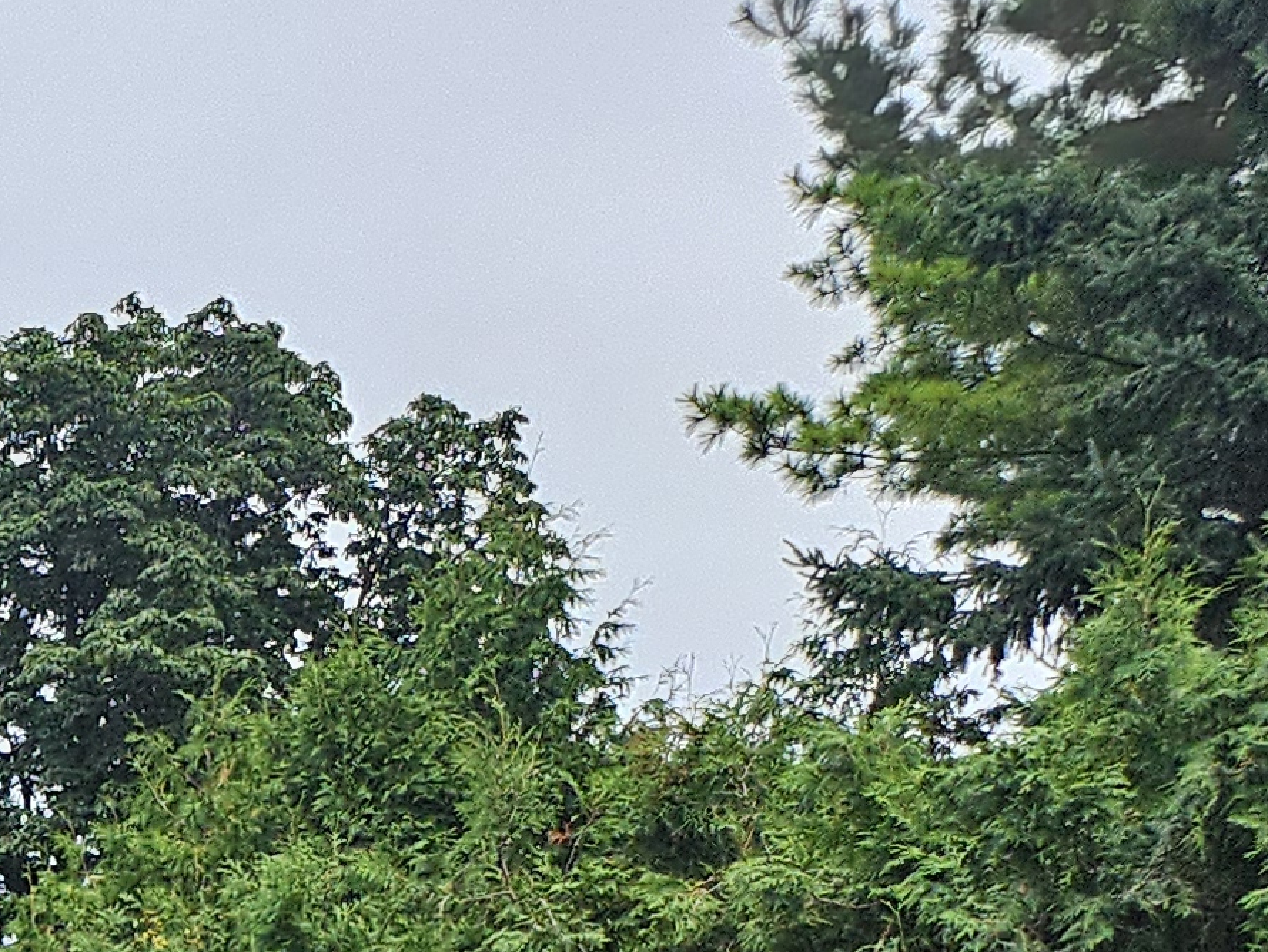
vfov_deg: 11.8
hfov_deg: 14.6
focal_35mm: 108
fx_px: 3957
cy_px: 2088
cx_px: -1371
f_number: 1.8
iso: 50
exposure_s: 1/1111
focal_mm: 5
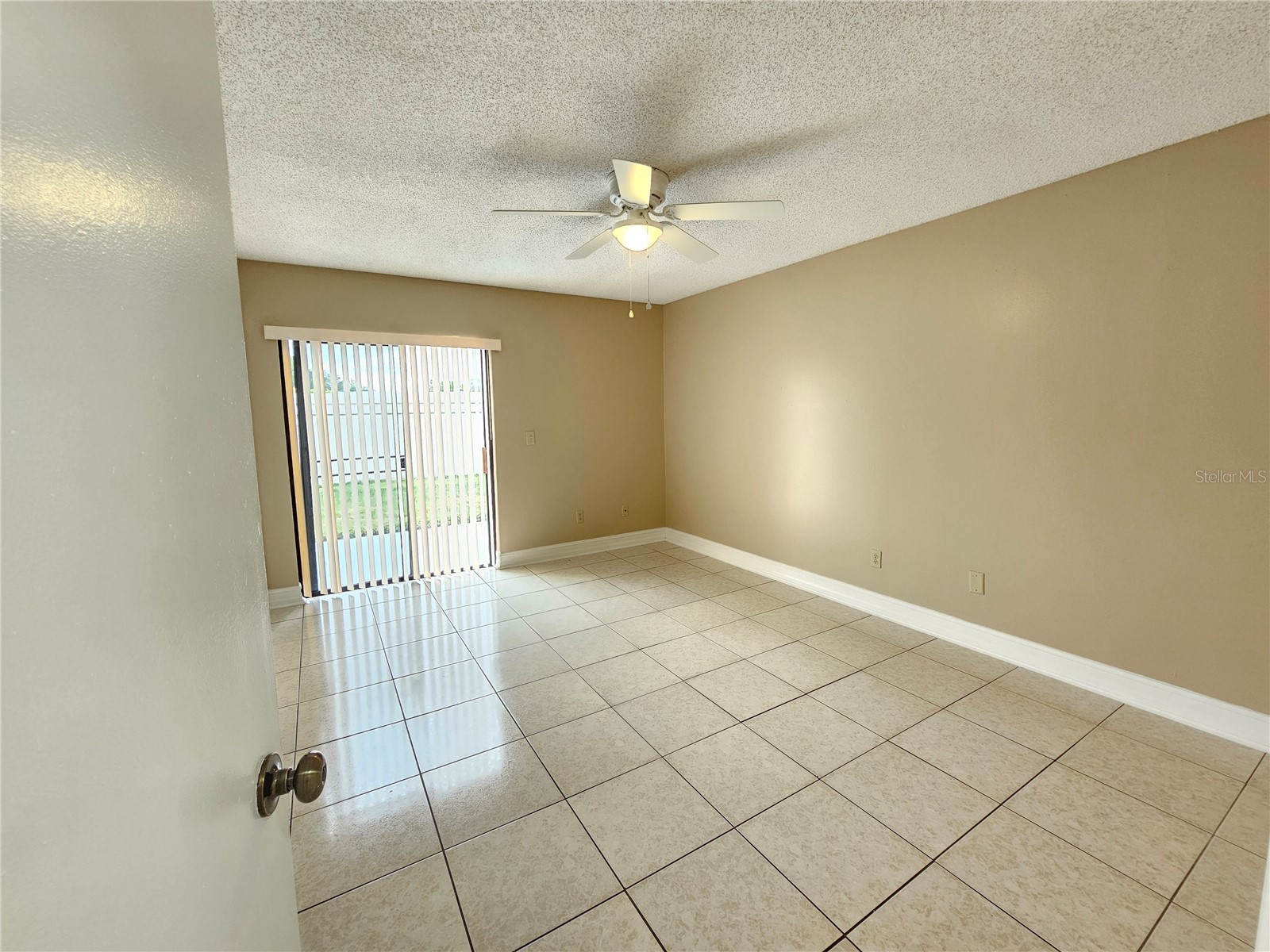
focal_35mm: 13
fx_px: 477
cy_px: 476
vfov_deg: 89.9
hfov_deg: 106.2
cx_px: 635
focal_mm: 2.2
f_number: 2.2
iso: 200
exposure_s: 1/60
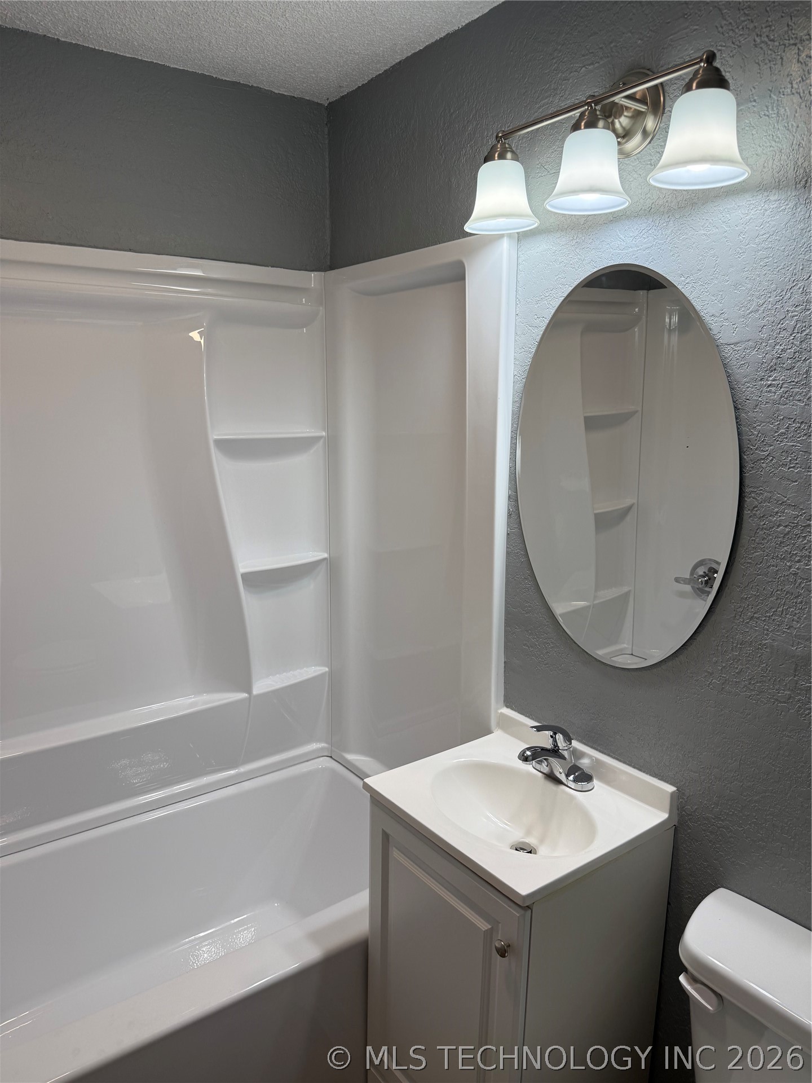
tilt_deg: -11.6
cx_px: 406
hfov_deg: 56.8
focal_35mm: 24
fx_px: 751
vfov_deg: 71.6
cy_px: 542
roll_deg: -0.2
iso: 100
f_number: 1.78
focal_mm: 6.76
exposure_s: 1/224
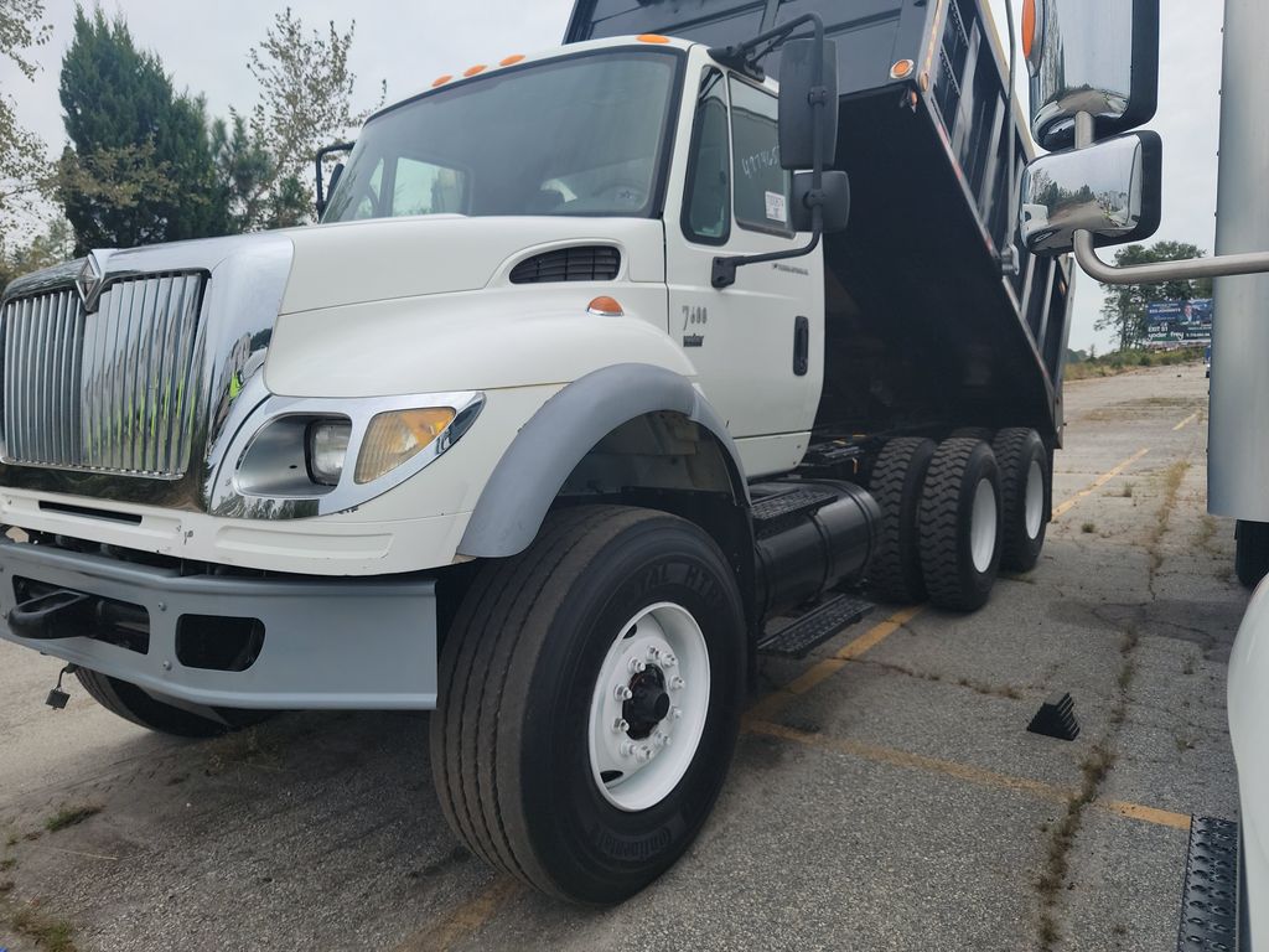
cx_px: 634
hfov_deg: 71.6
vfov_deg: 56.8
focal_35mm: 24
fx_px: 880
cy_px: 476
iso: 50
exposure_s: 1/170
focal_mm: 6.7
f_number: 1.8
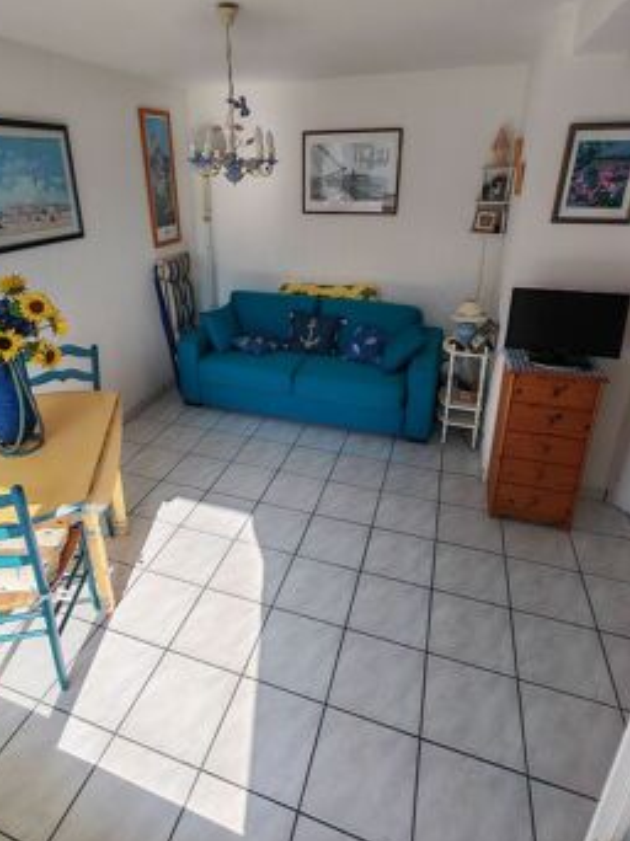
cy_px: 358
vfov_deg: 81.2
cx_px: 278
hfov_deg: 65.7
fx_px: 486
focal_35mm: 20
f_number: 2.2
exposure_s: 1/690
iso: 50
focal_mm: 1.96
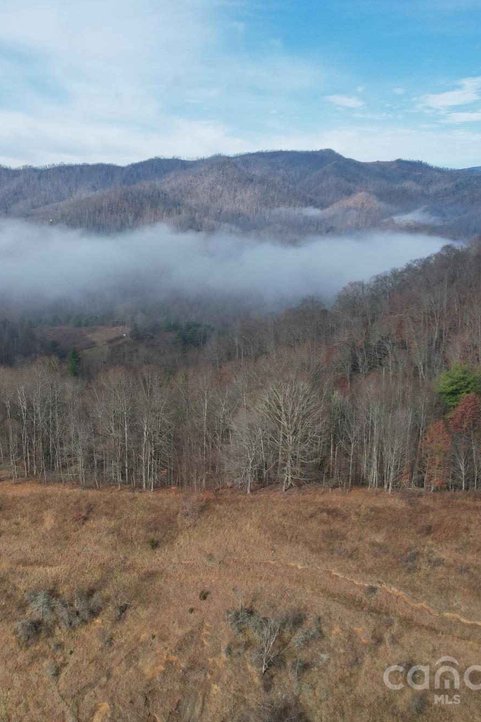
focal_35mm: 34
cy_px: 353
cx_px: 133
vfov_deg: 55.8
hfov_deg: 38.1
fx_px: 682
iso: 130
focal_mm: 8.38
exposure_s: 1/2000
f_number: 2.8
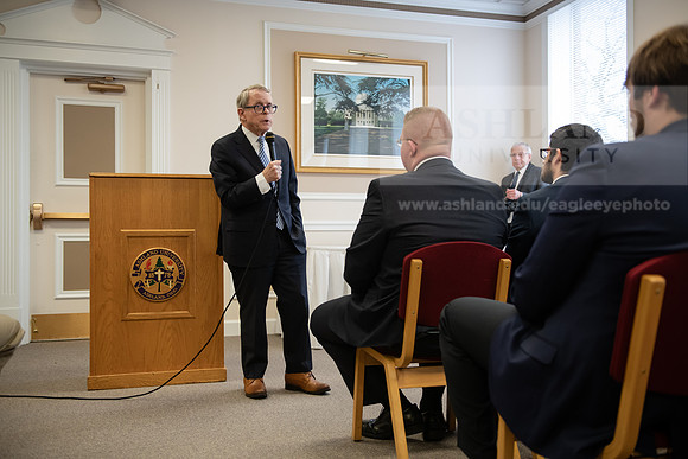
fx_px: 688
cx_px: 344
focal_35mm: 36
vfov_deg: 36.9
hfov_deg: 53.1
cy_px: 230
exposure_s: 1/200
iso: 1250
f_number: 3.2
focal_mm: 36
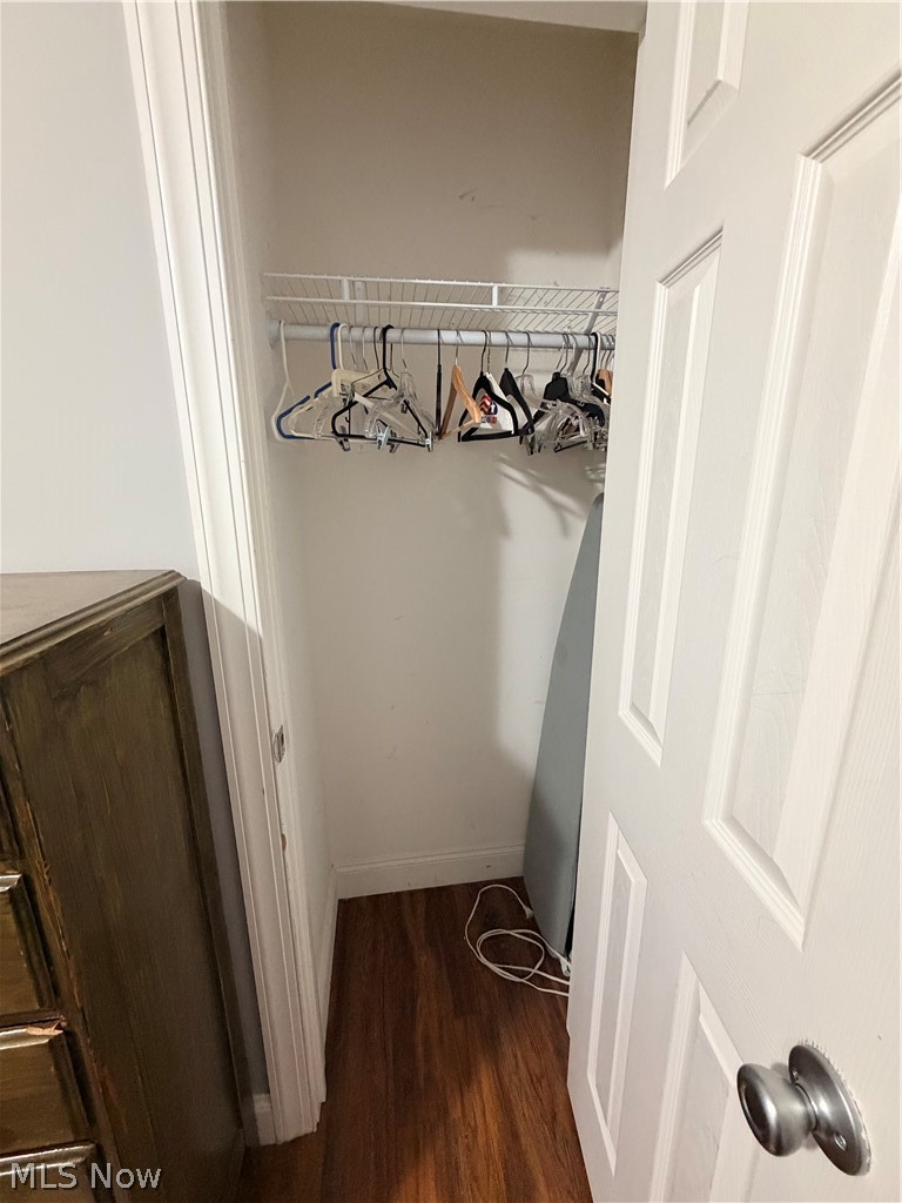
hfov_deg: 85.7
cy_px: 602
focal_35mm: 14
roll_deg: +0.6
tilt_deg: -14.3
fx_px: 486
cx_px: 451
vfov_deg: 102.1
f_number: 2.2
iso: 500
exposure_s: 1/60
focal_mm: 2.22
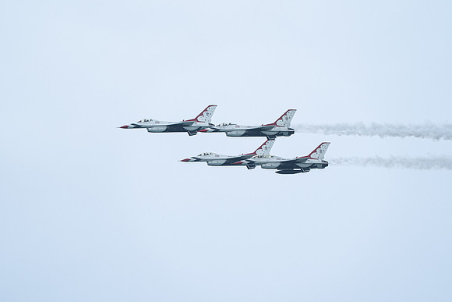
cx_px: 258
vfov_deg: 3.0
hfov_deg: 4.5
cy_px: 173
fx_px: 5744
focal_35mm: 457
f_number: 9
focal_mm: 400
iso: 640
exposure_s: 1/1250
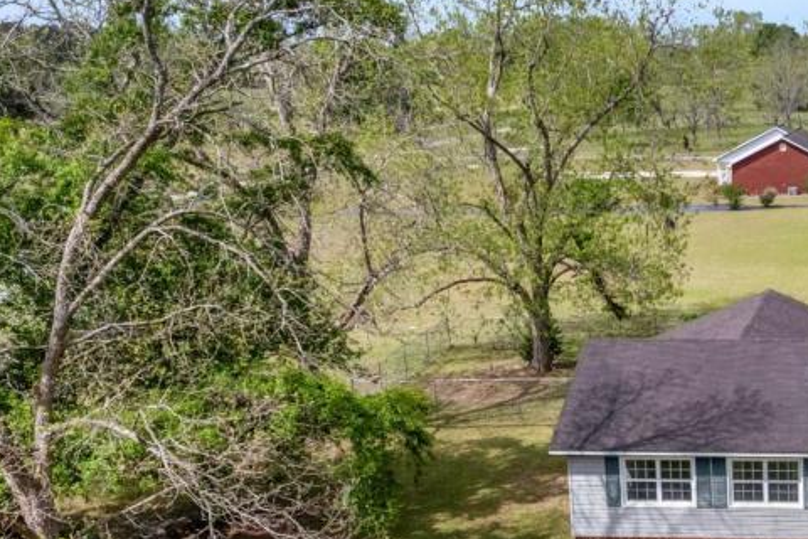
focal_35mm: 55
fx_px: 1234
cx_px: 832
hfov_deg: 32.9
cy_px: 464
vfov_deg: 24.1
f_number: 2.8
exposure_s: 1/3200
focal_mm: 8.38
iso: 120
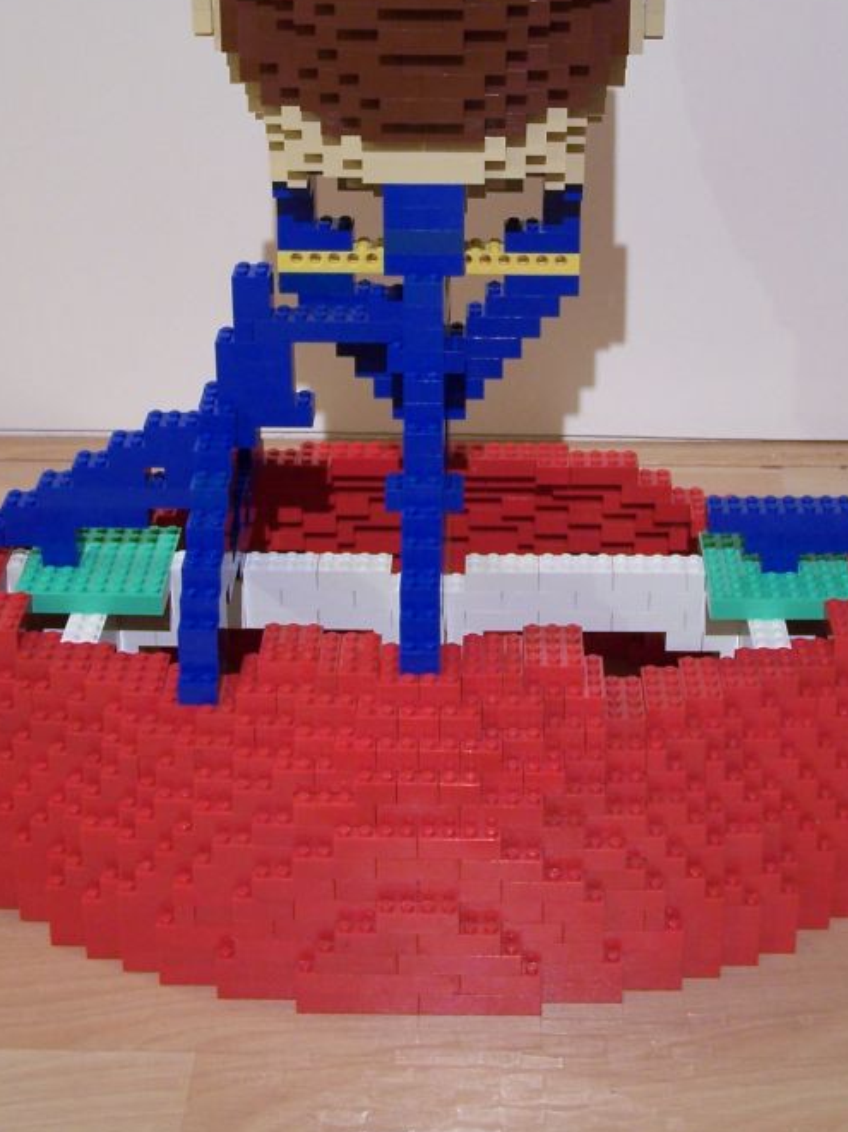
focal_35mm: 62
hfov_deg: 23.6
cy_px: 303
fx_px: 2027
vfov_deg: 30.8
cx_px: 430
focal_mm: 6.7
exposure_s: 1/2
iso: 80
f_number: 2.8
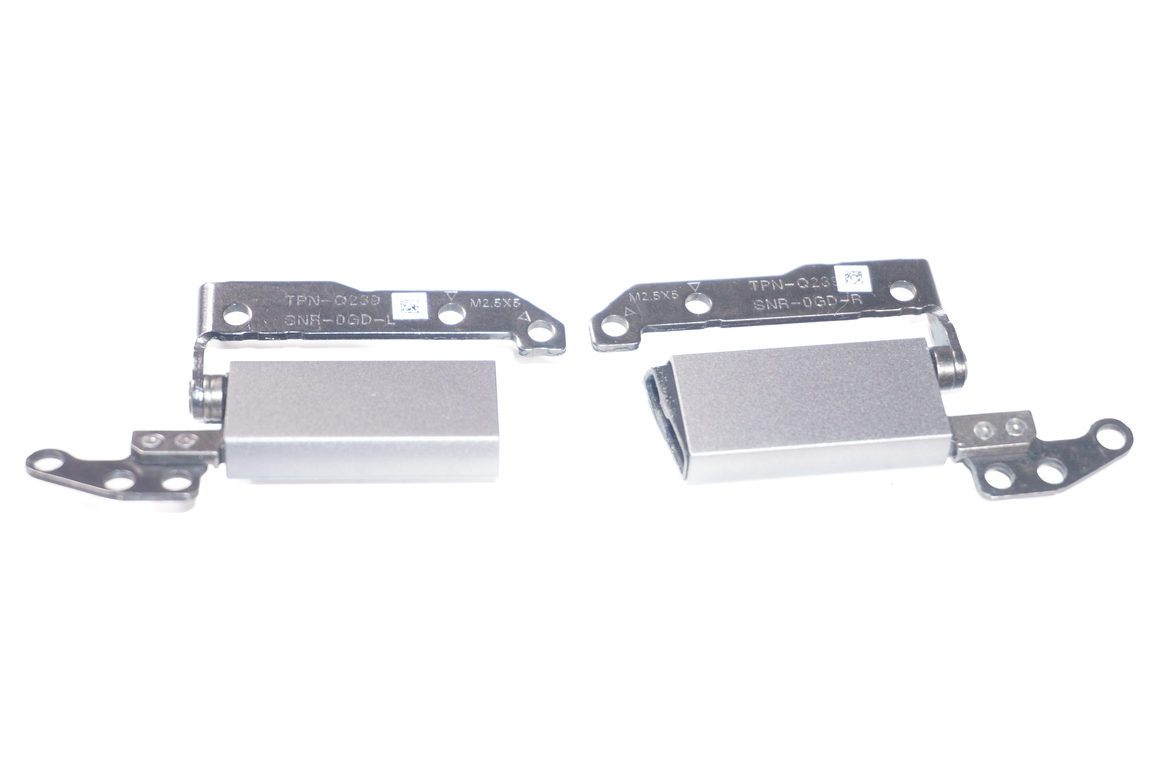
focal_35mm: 70
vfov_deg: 19.3
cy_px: 382
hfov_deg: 28.7
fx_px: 2250
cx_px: 575
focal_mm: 47
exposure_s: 1/160
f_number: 5.6
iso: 800
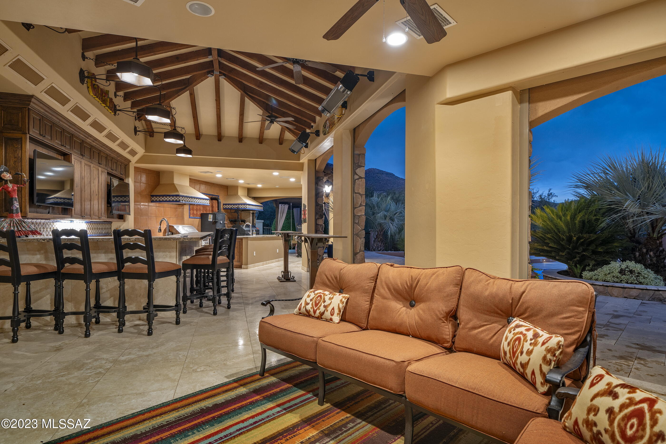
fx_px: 351
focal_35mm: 19
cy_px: 222
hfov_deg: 86.9
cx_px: 333
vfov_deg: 64.5
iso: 200
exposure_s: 5
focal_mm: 19
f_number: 9
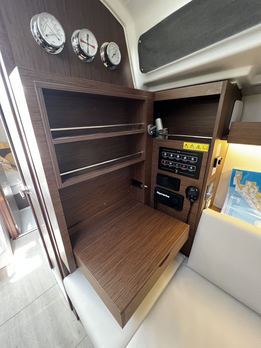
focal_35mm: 13
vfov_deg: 106.2
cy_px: 174
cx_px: 130
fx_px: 131
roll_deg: +0.8
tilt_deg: -21.8
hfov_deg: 89.9
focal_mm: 1.57
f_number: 1.8
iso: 800
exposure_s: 1/60
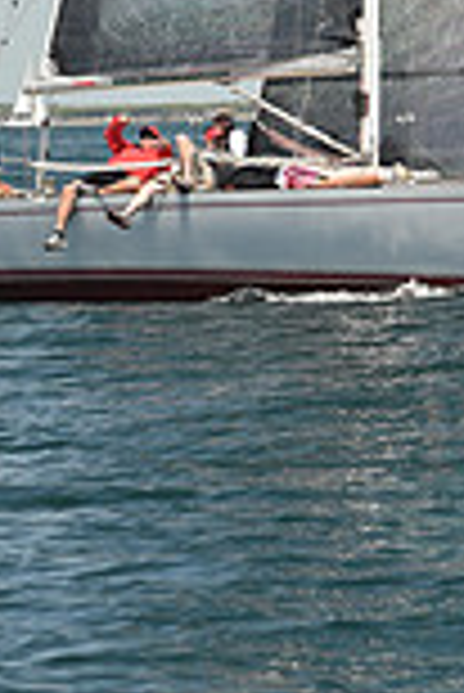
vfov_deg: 6.3
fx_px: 6249
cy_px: -266
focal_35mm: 324
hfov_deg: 4.3
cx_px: 182
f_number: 5.6
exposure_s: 1/800
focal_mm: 86
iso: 250
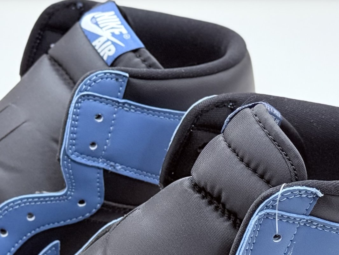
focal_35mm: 48
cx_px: 170
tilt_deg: -26.7
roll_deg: +0.3
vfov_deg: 30.3
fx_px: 470
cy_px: 128
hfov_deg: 39.6
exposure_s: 1/409
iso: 64
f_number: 1.78
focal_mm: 6.76
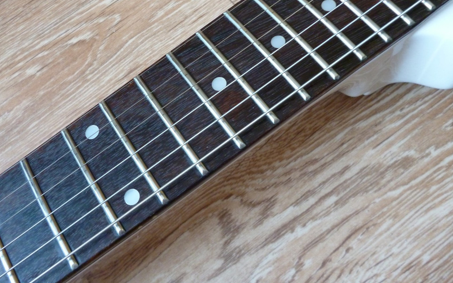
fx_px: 407
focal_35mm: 33
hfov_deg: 58.1
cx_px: 222
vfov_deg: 38.1
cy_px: 104
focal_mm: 5
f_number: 3.1
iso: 400
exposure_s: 1/10
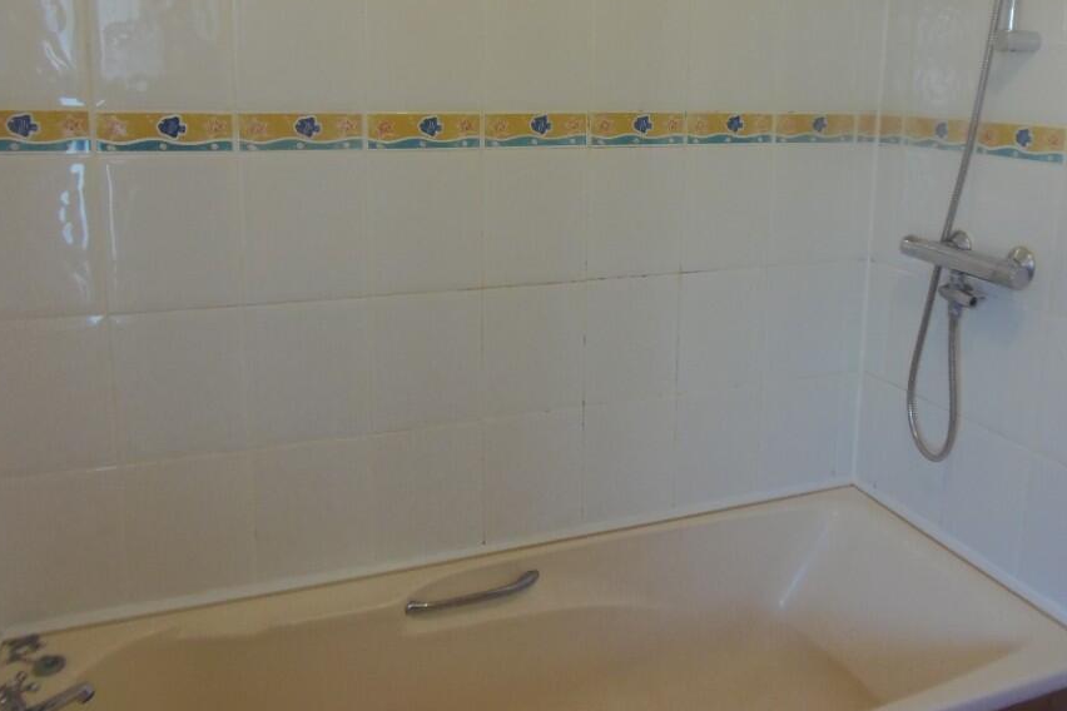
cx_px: 587
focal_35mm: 30
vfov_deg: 43.1
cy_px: 250
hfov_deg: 61.8
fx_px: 889
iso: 250
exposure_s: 1/25
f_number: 2.9
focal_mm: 4.3
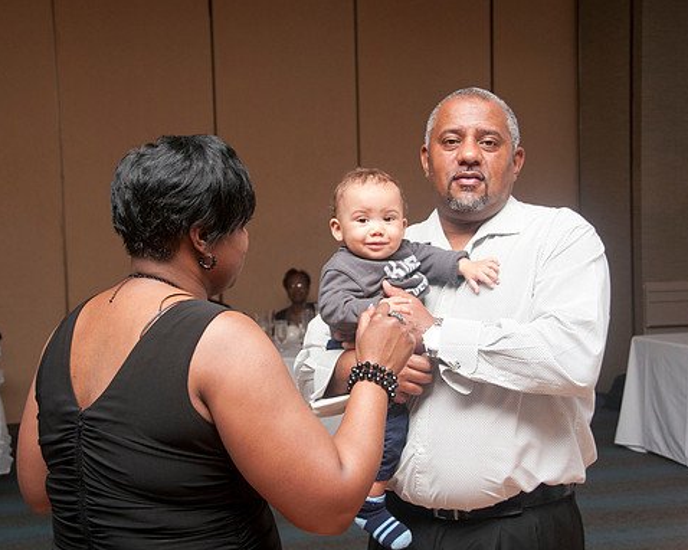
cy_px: 274
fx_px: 1181
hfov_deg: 32.5
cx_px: 321
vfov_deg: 26.2
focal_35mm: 58
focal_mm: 34
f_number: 5.6
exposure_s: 1/125
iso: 400
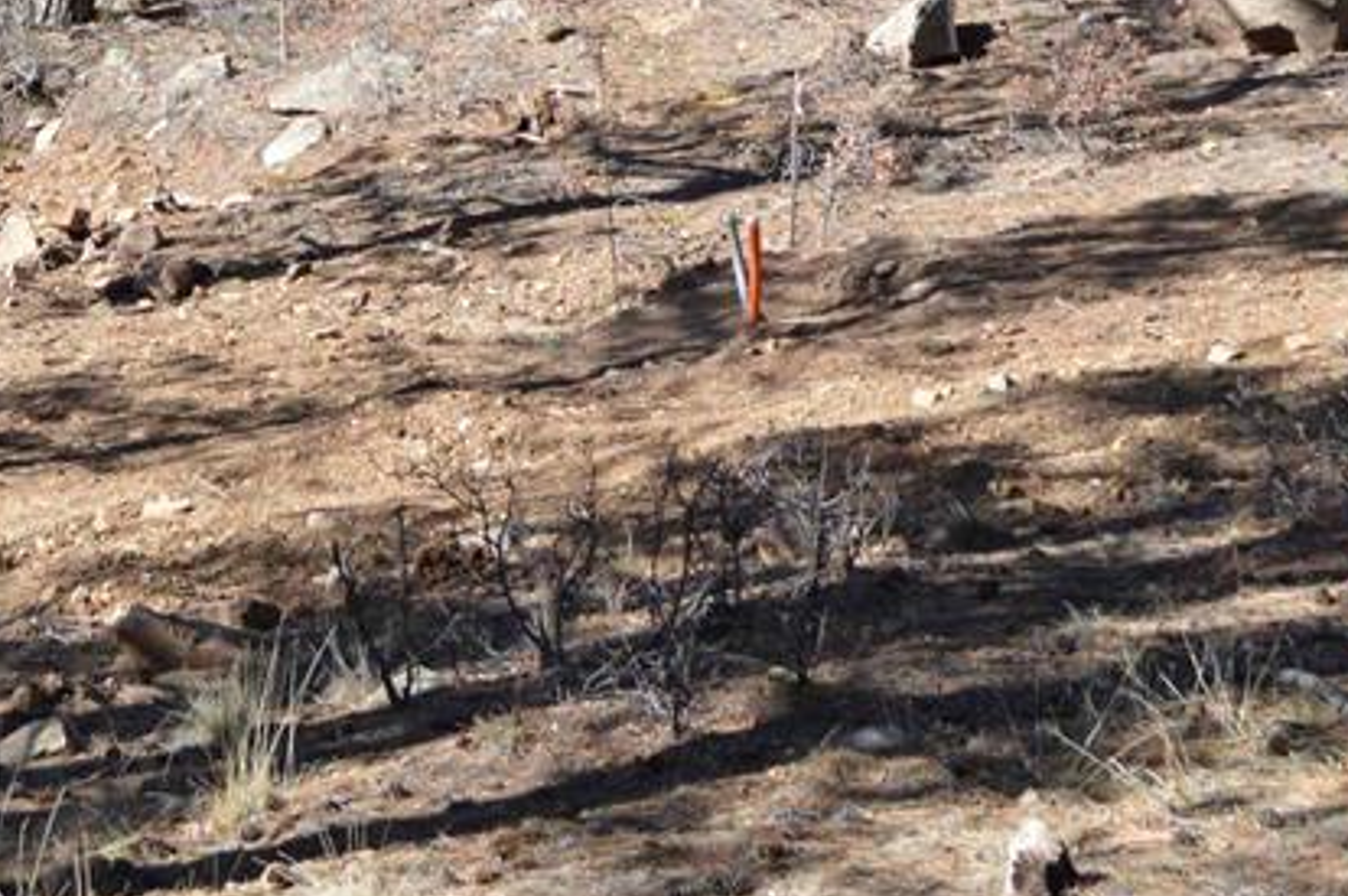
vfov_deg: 12.8
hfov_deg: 19.7
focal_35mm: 104
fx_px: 3890
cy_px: -169
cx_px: 768
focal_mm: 28
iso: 100
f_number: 6.3
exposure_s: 1/160
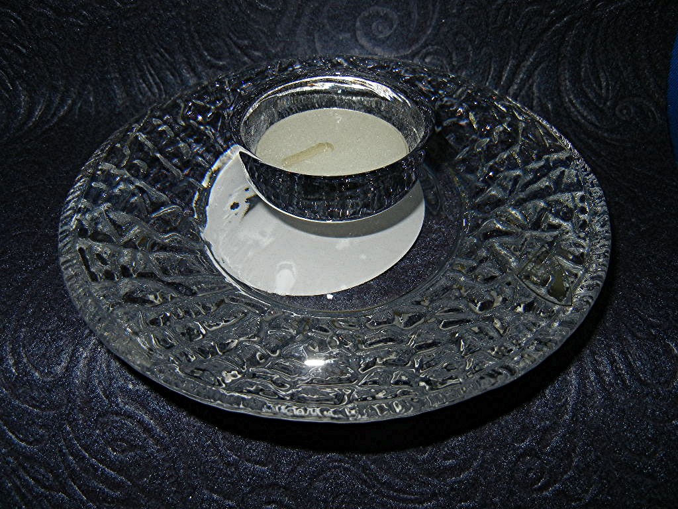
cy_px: 254
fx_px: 666
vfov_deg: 41.8
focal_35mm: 34
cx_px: 339
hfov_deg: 54.0
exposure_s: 1/30
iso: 200
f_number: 7.2
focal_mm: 6.2
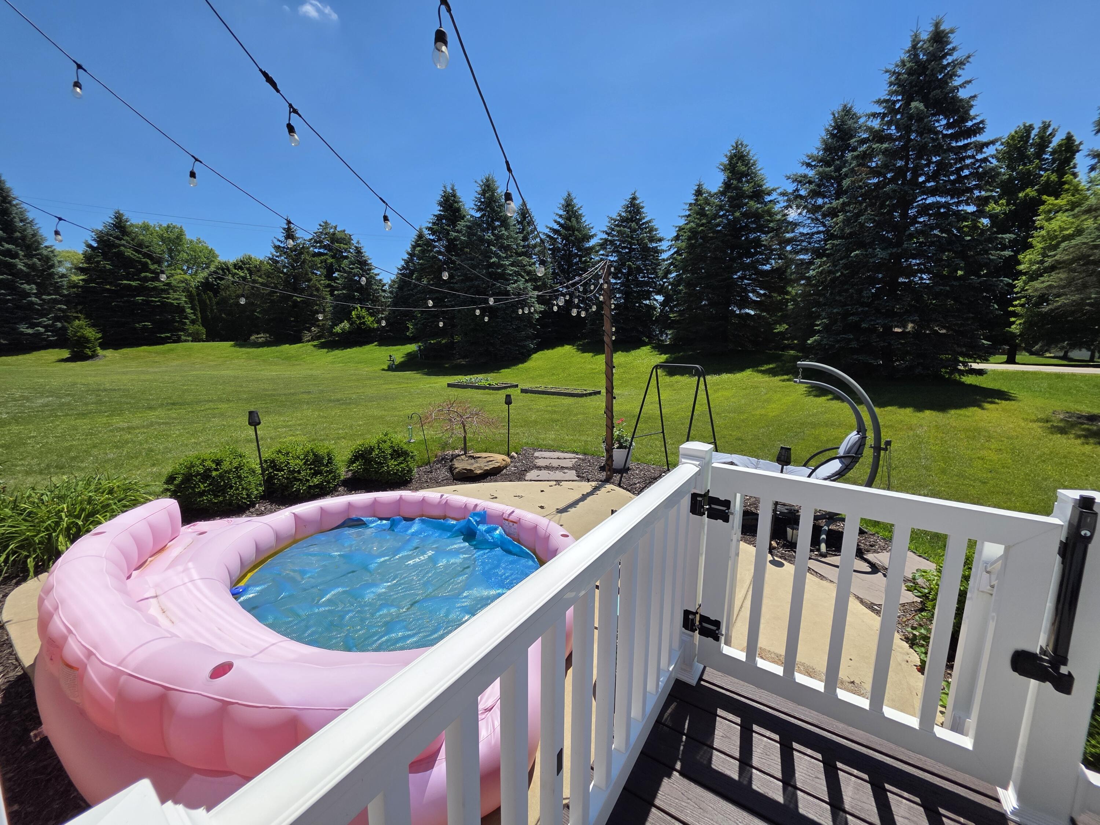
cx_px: 550
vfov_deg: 89.9
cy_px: 412
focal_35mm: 13
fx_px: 413
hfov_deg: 106.2
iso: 40
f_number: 1.9
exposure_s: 1/3521
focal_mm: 2.2
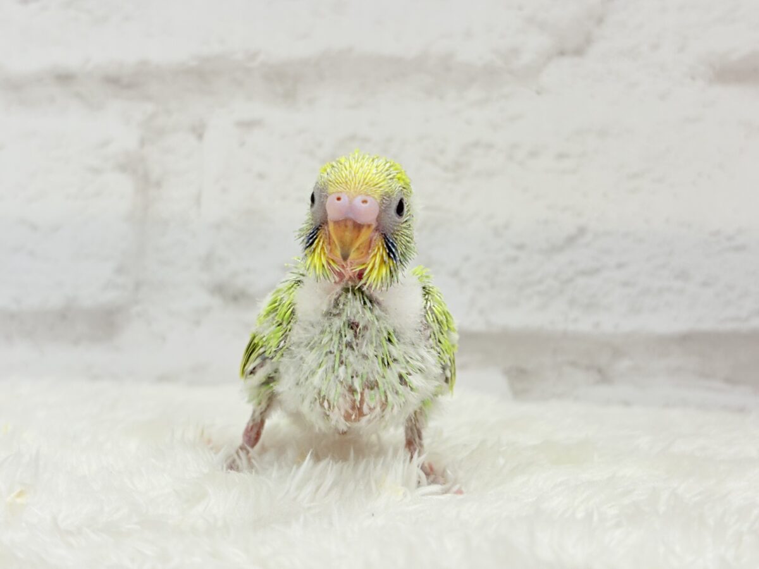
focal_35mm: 52
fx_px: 1140
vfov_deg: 28.0
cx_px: 380
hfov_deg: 36.8
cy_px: 284
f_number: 1.6
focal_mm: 5.96
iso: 64
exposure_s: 1/100
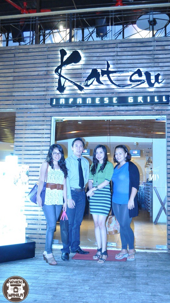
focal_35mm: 35
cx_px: 96
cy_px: 153
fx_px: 281
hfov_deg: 33.7
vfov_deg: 56.6
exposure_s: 1/15
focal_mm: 22
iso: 3200
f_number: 3.8
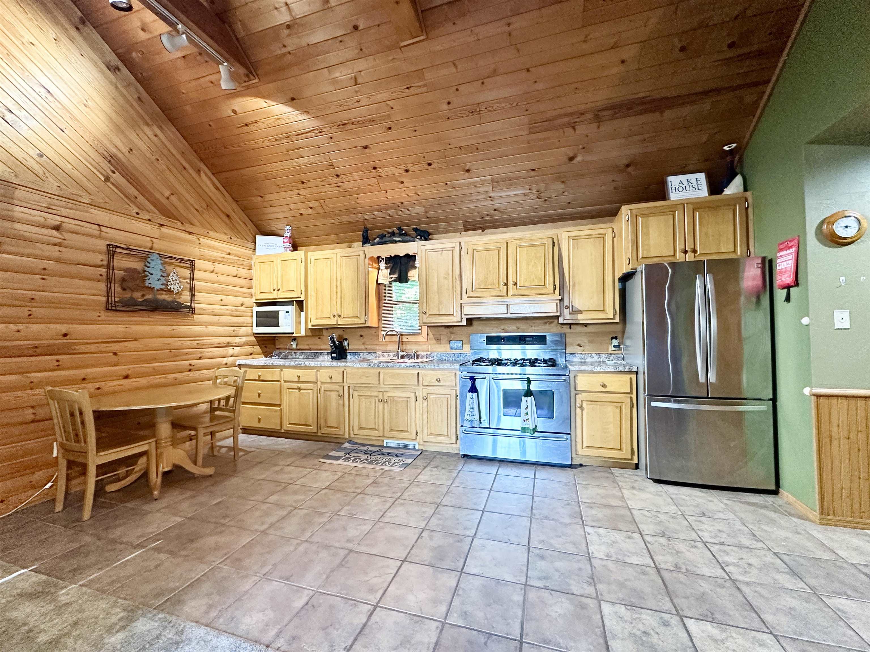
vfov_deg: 85.7
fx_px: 352
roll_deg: +0.7
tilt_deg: +0.9
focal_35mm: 14
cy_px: 326
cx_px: 435
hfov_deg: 102.1
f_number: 2.2
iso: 400
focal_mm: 2.22
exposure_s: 1/60
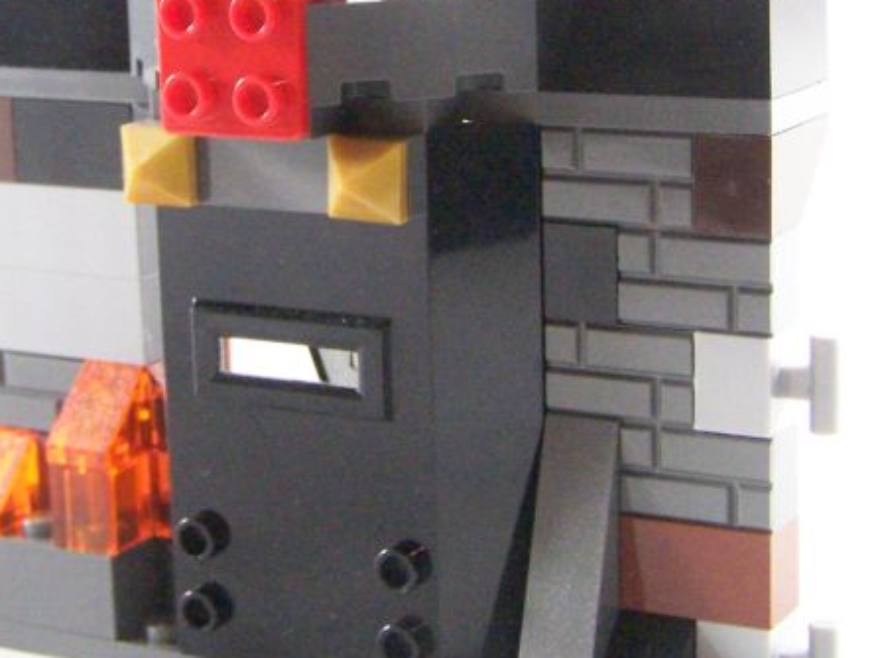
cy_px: 128
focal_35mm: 92
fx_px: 2329
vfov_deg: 16.0
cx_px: 406
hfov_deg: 21.3
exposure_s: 1/45
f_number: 3.2
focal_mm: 6.7
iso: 400
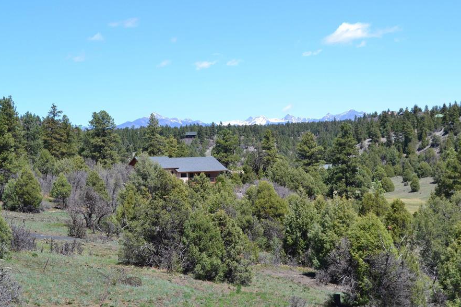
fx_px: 1024
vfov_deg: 17.0
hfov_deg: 25.4
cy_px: 151
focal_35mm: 80
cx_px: 227
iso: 400
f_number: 11
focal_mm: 46
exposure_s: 1/400
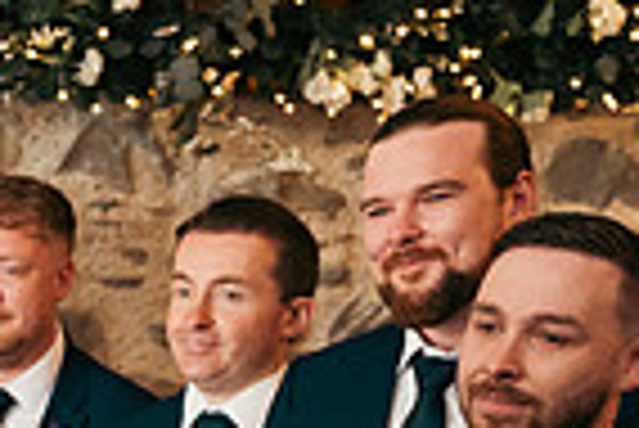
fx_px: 2399
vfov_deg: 9.7
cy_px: 737
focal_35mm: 135
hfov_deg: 13.5
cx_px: -540
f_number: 3.5
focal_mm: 33
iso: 1600
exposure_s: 1/160
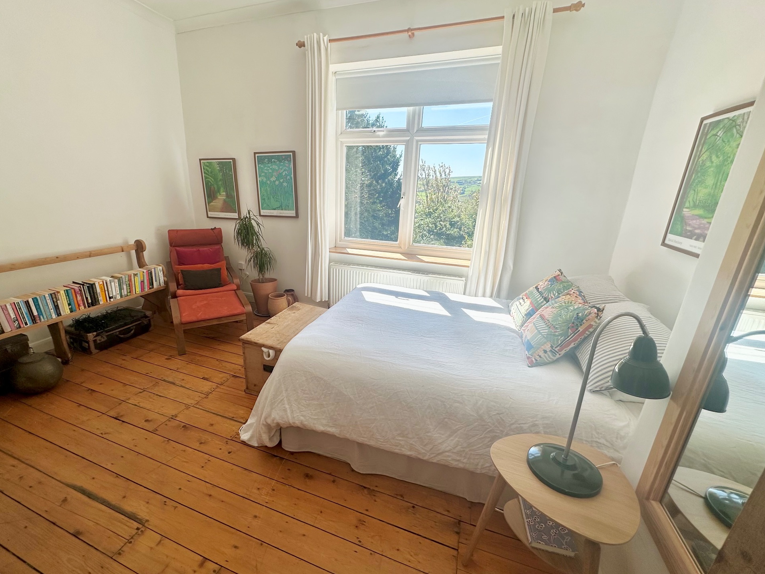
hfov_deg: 98.0
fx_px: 332
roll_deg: -1.5
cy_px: 293
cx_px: 356
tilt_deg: -16.9
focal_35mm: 15
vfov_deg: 81.8
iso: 40
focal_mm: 2.22
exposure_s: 1/458
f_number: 2.2
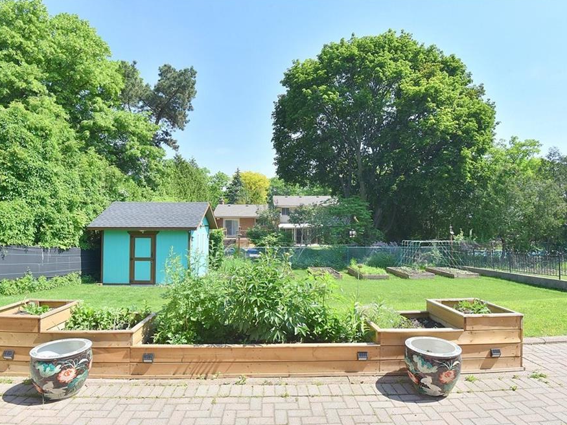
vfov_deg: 71.6
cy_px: 218
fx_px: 295
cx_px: 277
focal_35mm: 18
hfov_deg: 87.7
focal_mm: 16
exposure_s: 1/500
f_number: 11
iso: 500
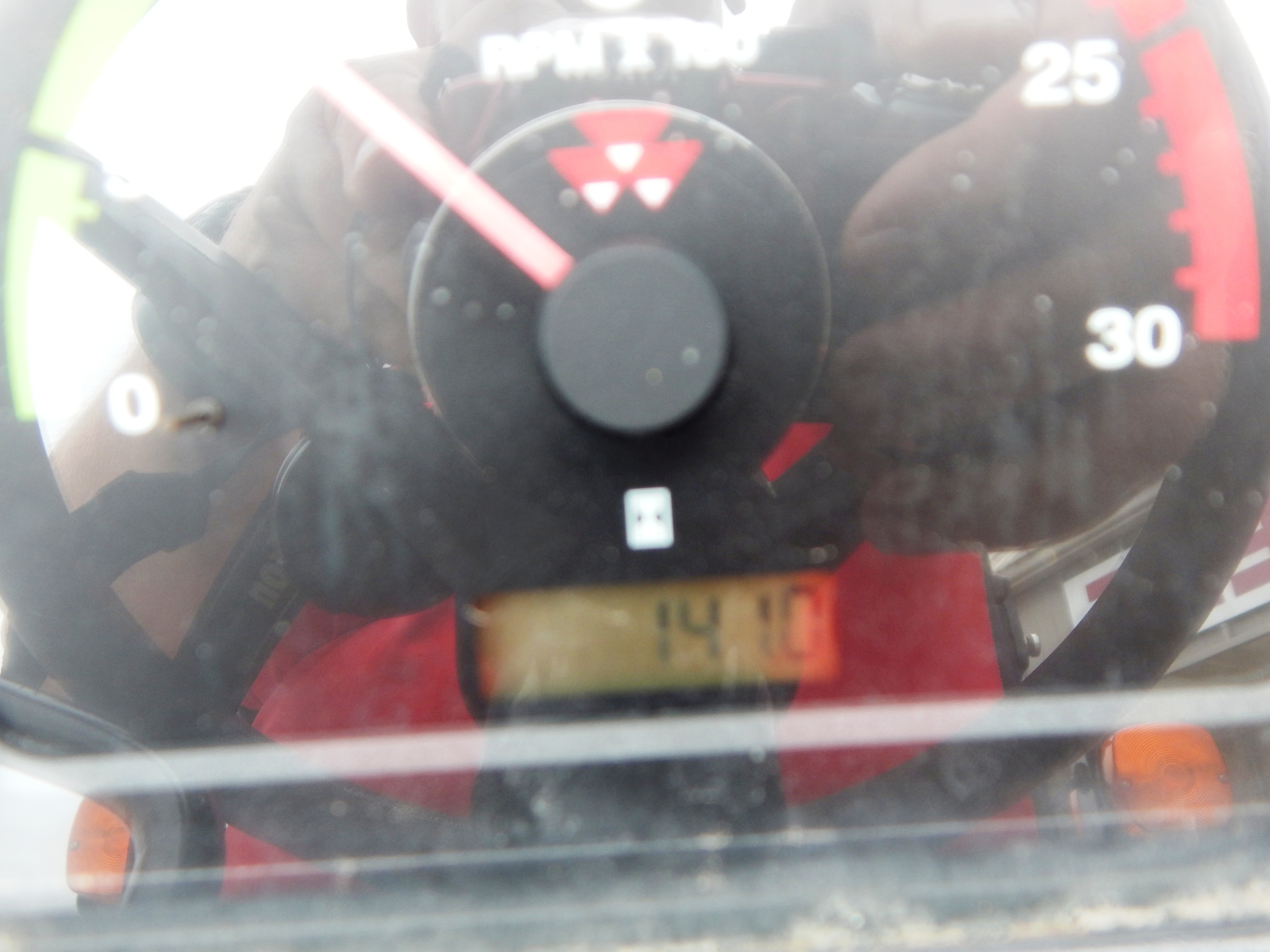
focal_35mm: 31
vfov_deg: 45.4
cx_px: 635
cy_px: 476
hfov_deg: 58.4
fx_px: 1137
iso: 125
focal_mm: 5.6
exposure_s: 1/100
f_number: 3.2
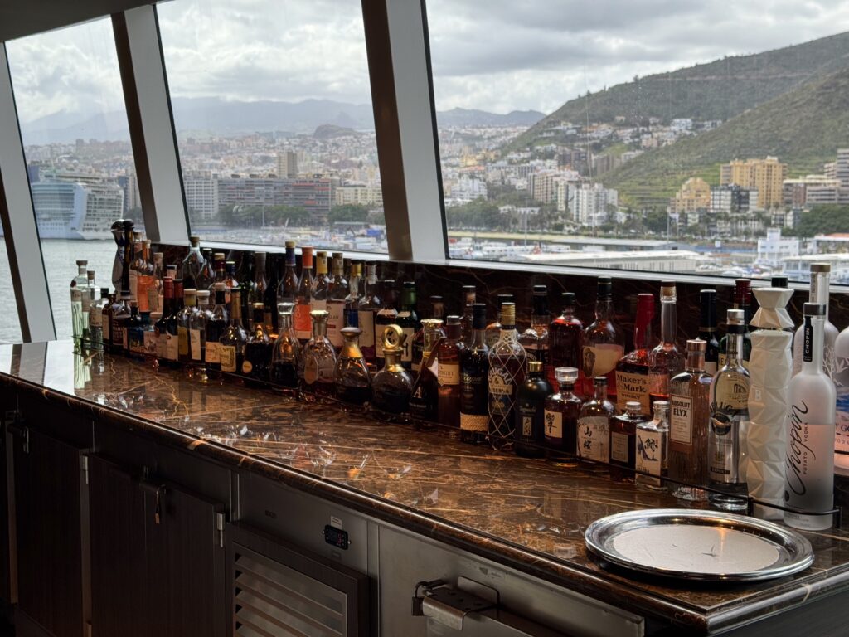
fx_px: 1177
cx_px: 424
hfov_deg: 39.7
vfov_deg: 30.3
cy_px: 318
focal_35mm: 48
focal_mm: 6.76
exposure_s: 1/213
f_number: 1.78
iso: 50
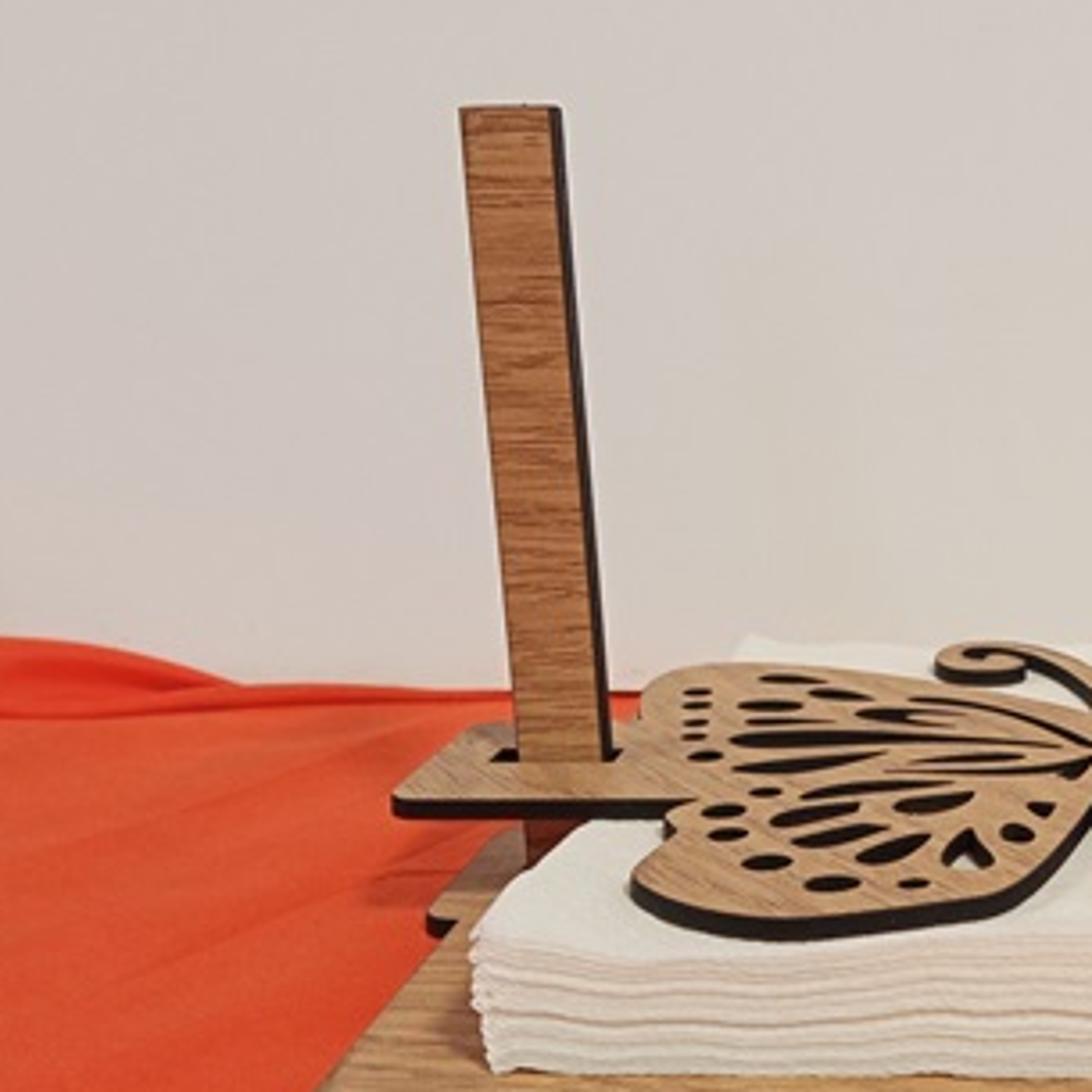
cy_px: 687
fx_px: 1713
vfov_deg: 35.2
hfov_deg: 32.7
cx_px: 1074
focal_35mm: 48
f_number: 1.8
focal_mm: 3.98
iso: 800
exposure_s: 1/33.3
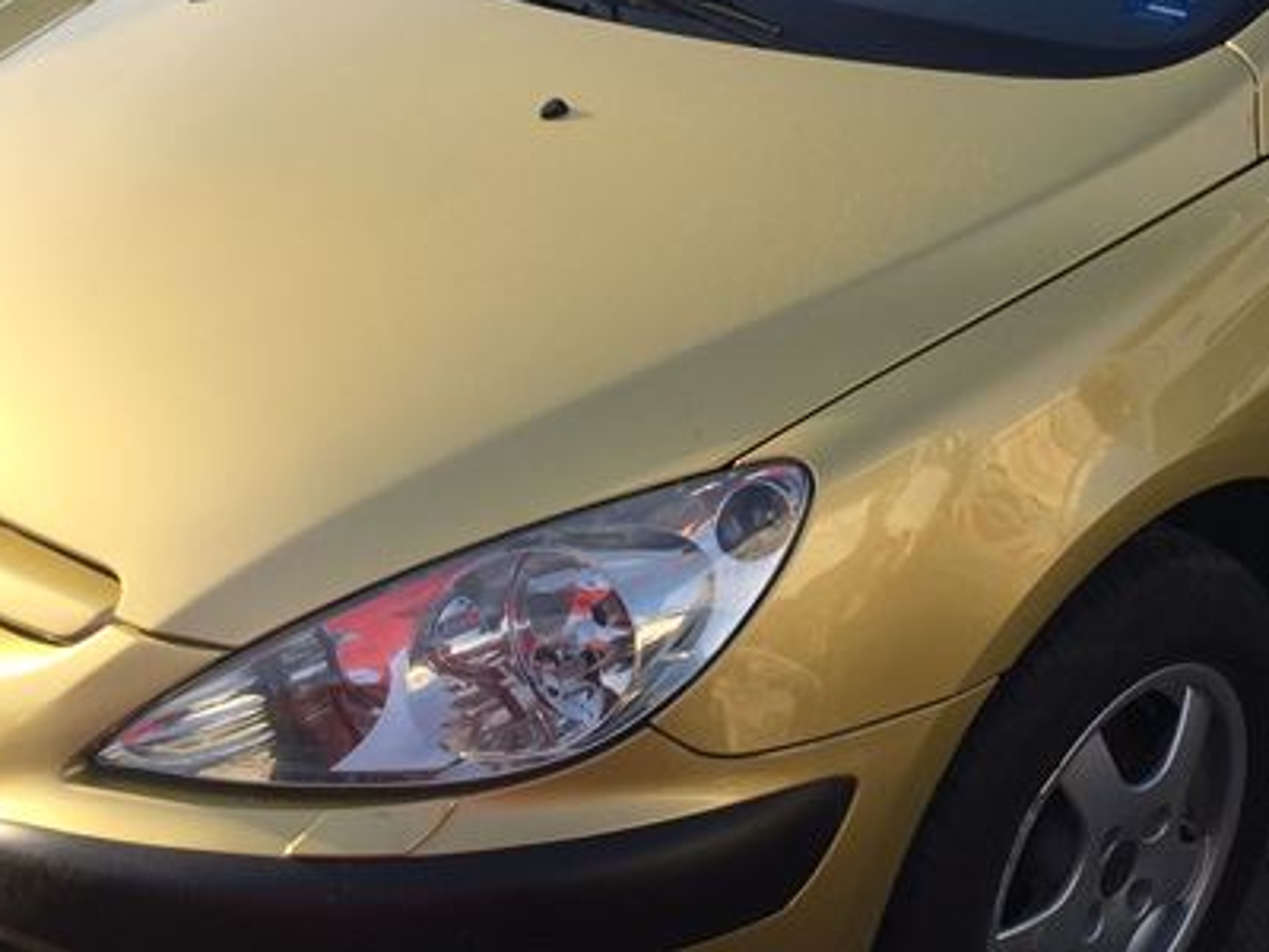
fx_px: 2126
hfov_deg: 33.0
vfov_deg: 25.0
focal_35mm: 58
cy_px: 282
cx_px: 834
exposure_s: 1/662
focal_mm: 4.15
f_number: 2.2
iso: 32
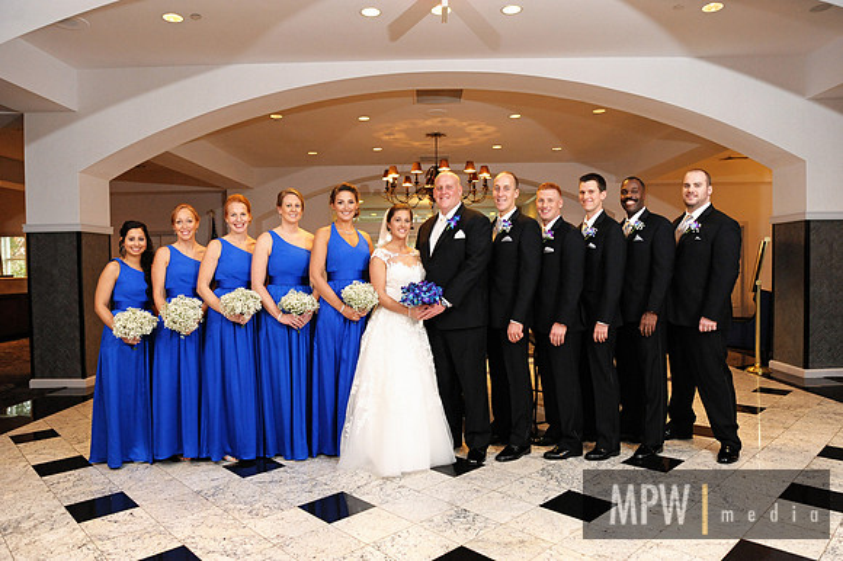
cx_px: 422
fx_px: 562
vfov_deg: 53.1
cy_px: 280
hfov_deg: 73.8
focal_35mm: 24
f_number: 2.8
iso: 2500
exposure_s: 1/200
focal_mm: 24
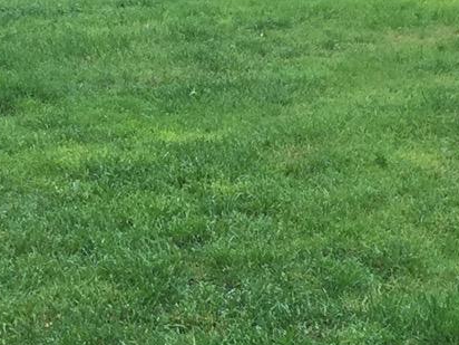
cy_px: 195
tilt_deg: -12.8
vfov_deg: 10.3
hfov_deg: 13.6
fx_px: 1909
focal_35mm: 144
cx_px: 62
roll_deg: -0.3
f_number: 2.2
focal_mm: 4.15
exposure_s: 1/120
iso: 40
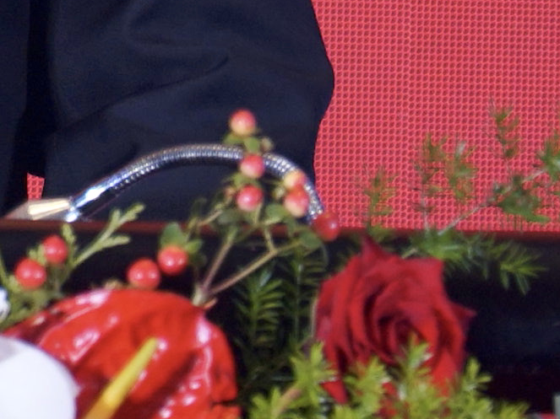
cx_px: -196
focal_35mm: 812
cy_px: -599
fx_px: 13134
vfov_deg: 1.8
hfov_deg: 2.4
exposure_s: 1/160
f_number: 4
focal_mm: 88
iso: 500
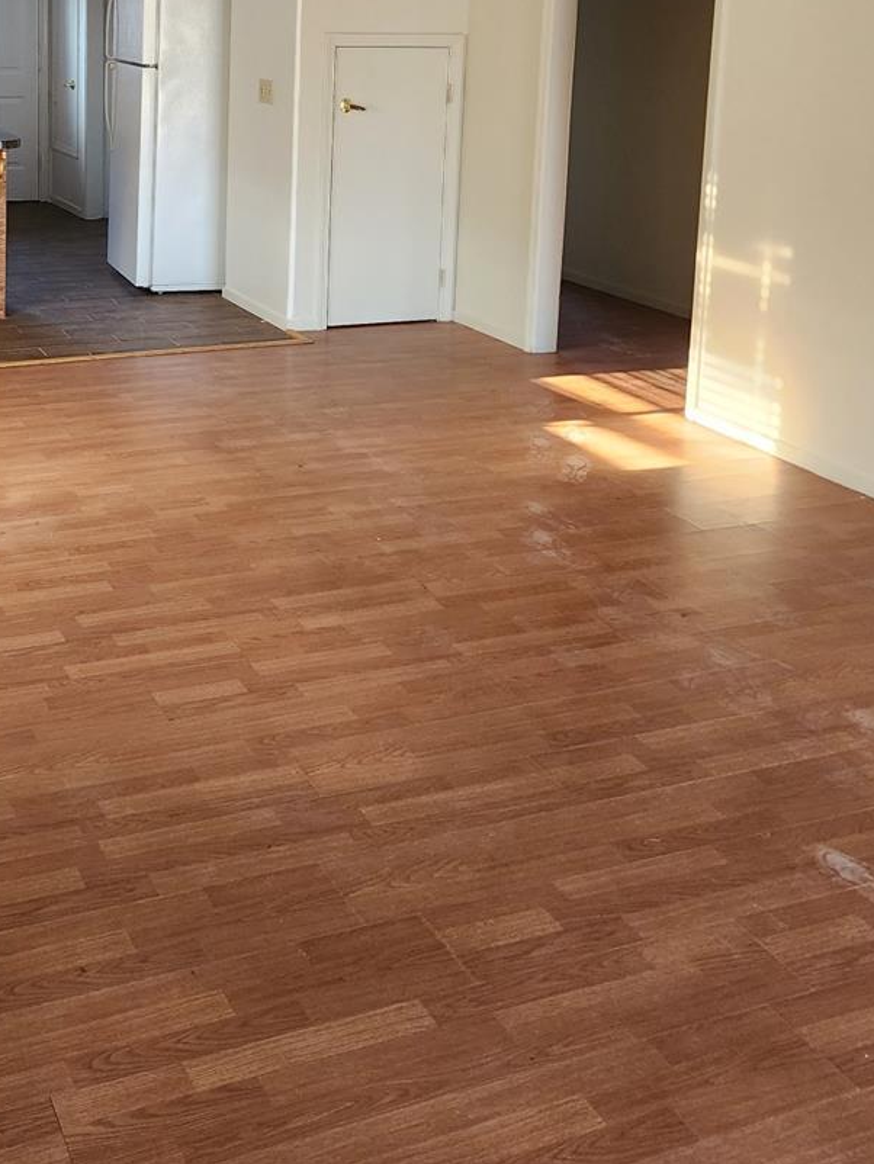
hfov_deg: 33.1
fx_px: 1447
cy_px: 215
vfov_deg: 41.7
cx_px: 242
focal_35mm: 43
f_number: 1.8
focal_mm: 6.4
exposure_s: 1/120
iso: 320
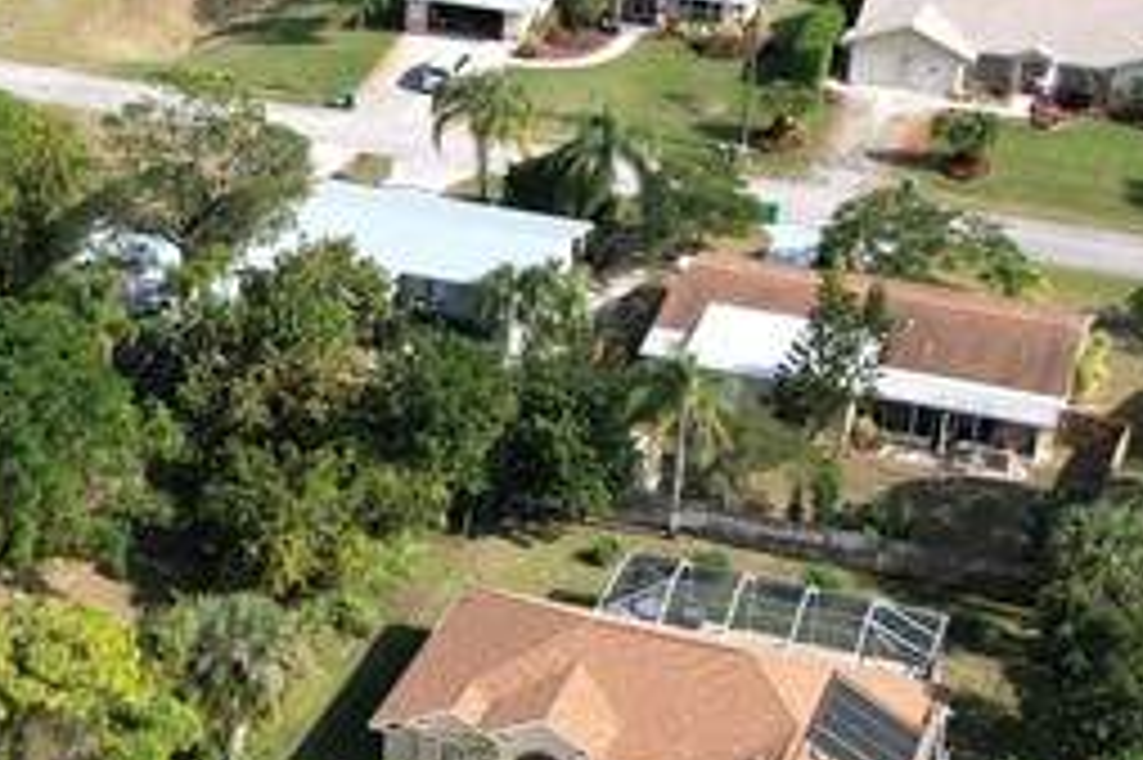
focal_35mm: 94
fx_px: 2982
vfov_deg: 14.5
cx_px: -63
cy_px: 292
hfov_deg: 20.8
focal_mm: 8.38
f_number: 2.8
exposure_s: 1/2000
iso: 110
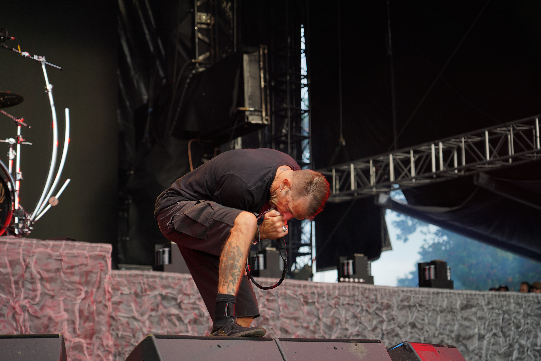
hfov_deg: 26.0
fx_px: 1172
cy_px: 180
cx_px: 270
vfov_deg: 17.5
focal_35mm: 78
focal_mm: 78
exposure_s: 1/80
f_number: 4
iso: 160
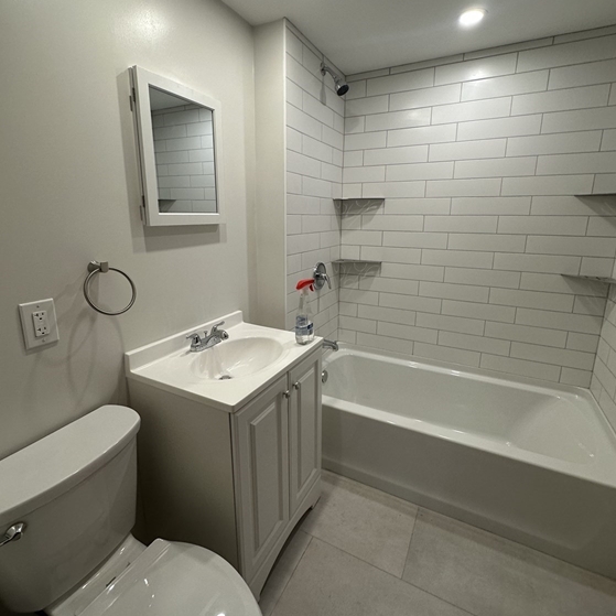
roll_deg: -0.3
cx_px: 309
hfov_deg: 84.0
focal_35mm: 17
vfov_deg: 83.8
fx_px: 342
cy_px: 287
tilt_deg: -10.9
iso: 100
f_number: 2.2
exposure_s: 1/120
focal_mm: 2.22
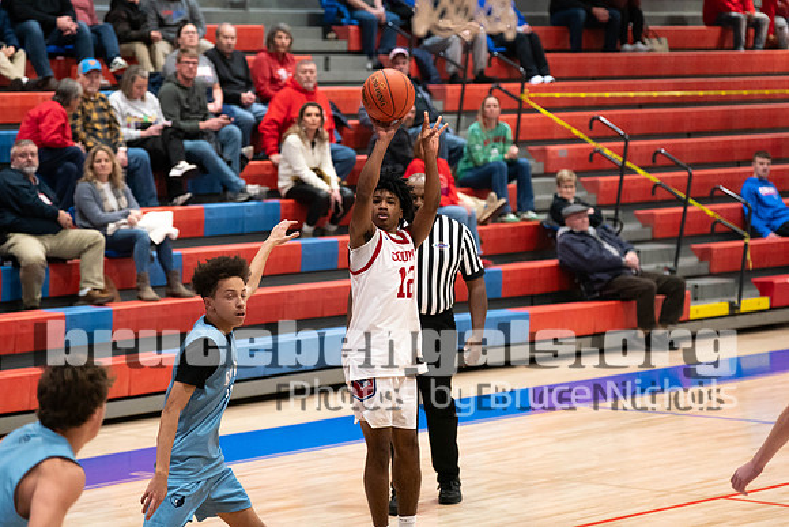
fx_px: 2903
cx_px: 394
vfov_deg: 10.4
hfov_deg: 15.5
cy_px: 226
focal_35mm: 132
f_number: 2.8
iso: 5000
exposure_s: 1/1000
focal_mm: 116
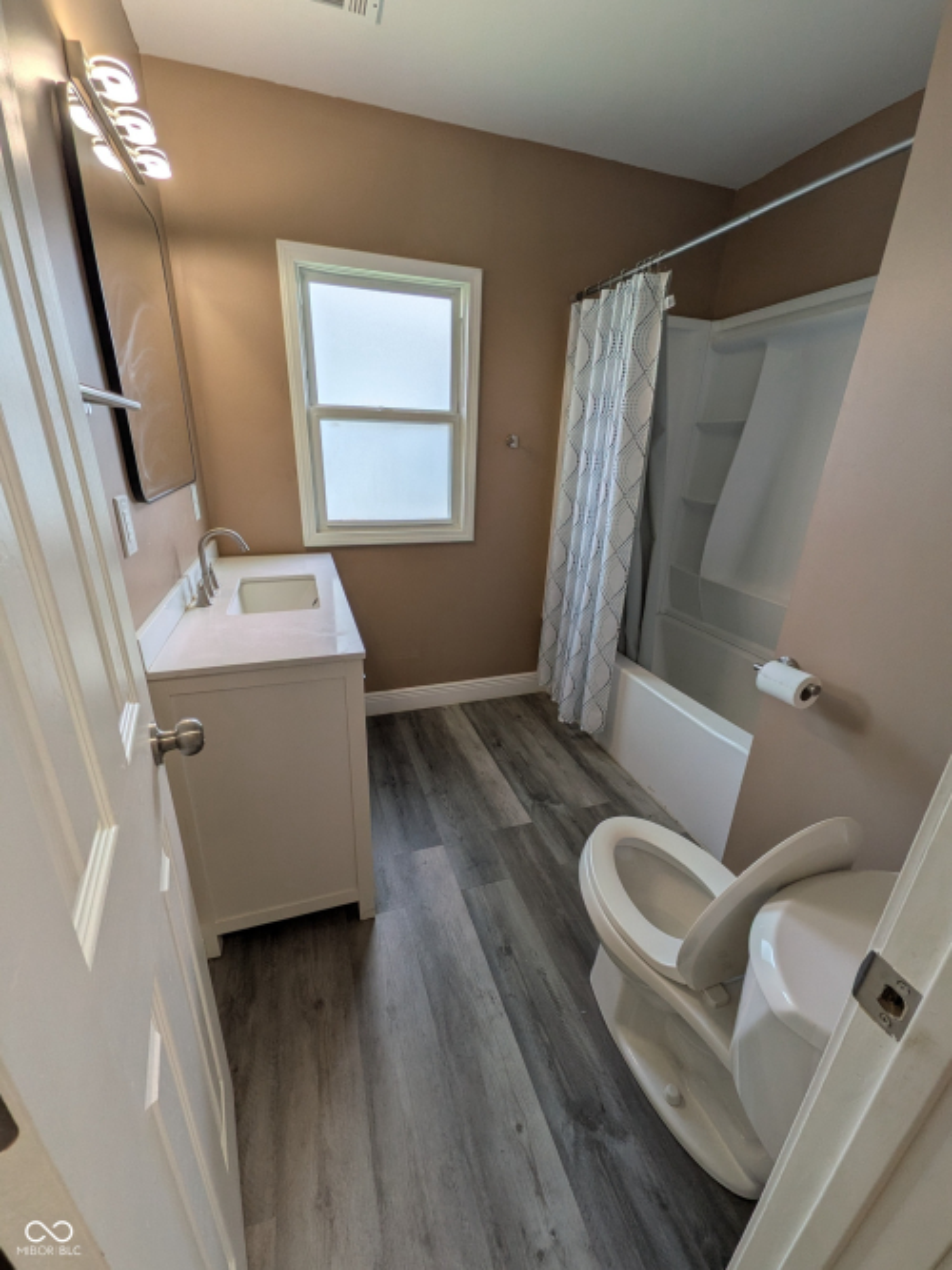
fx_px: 514
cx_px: 476
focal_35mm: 14
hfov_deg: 85.7
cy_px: 635
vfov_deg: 102.1
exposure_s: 1/120
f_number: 2.2
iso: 40
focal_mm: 1.85
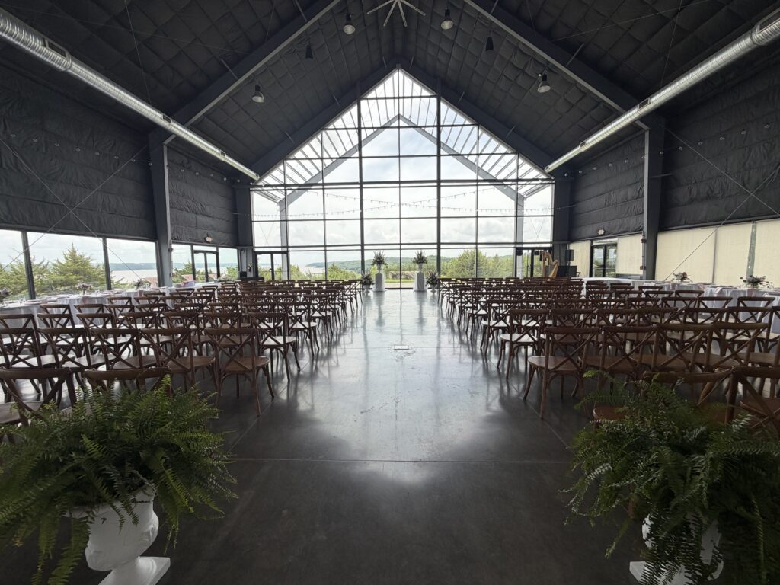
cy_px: 292
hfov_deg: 102.1
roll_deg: +1.0
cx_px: 390
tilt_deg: -5.7
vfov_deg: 85.7
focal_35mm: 14
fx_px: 315
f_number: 2.2
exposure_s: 1/518
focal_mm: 2.22
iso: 40
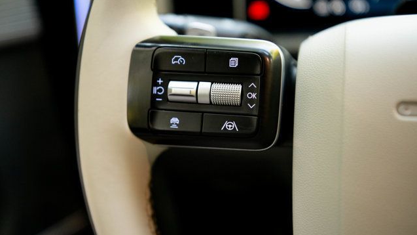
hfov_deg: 50.5
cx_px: 209
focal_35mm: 40
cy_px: 105
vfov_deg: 29.7
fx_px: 442
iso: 800
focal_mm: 38
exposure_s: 1/200
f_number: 2.8
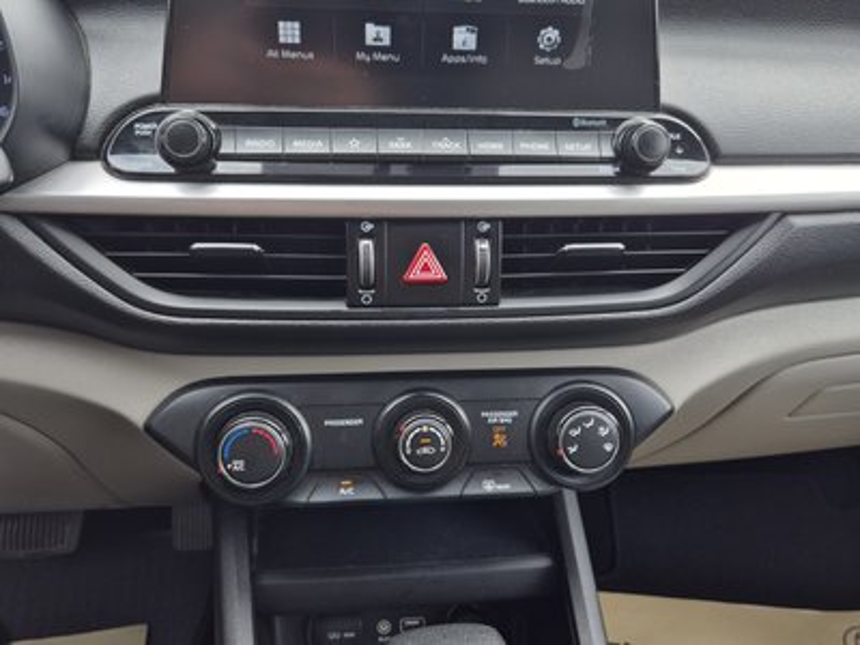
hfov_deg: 73.9
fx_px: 571
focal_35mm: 23
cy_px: 322
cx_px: 430
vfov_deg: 58.9
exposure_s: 1/182
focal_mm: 5.4
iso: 25
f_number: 1.8
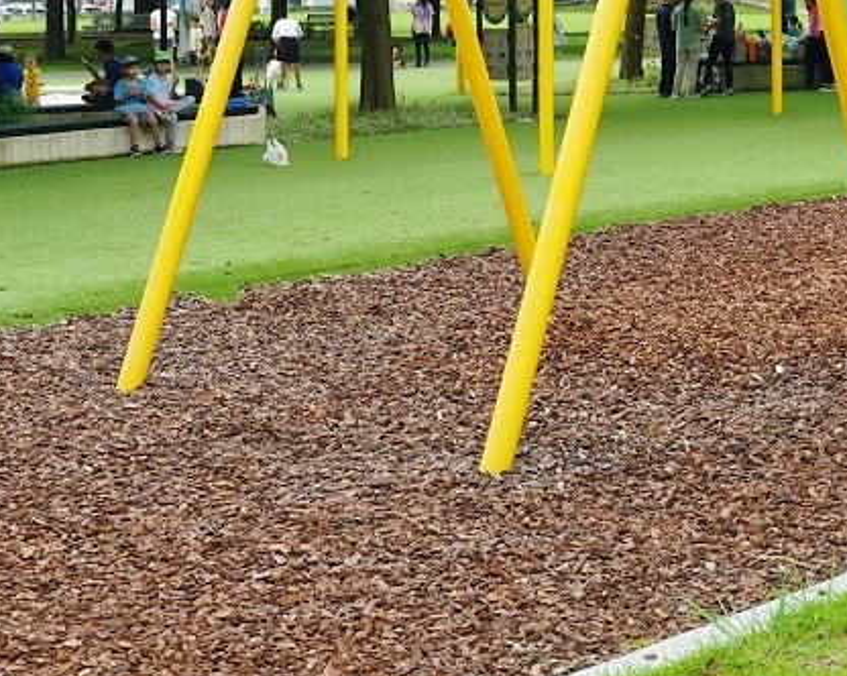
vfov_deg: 17.6
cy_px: -67
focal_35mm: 84
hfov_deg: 22.3
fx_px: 2104
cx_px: 749
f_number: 4.5
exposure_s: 1/80
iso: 100
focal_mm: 31
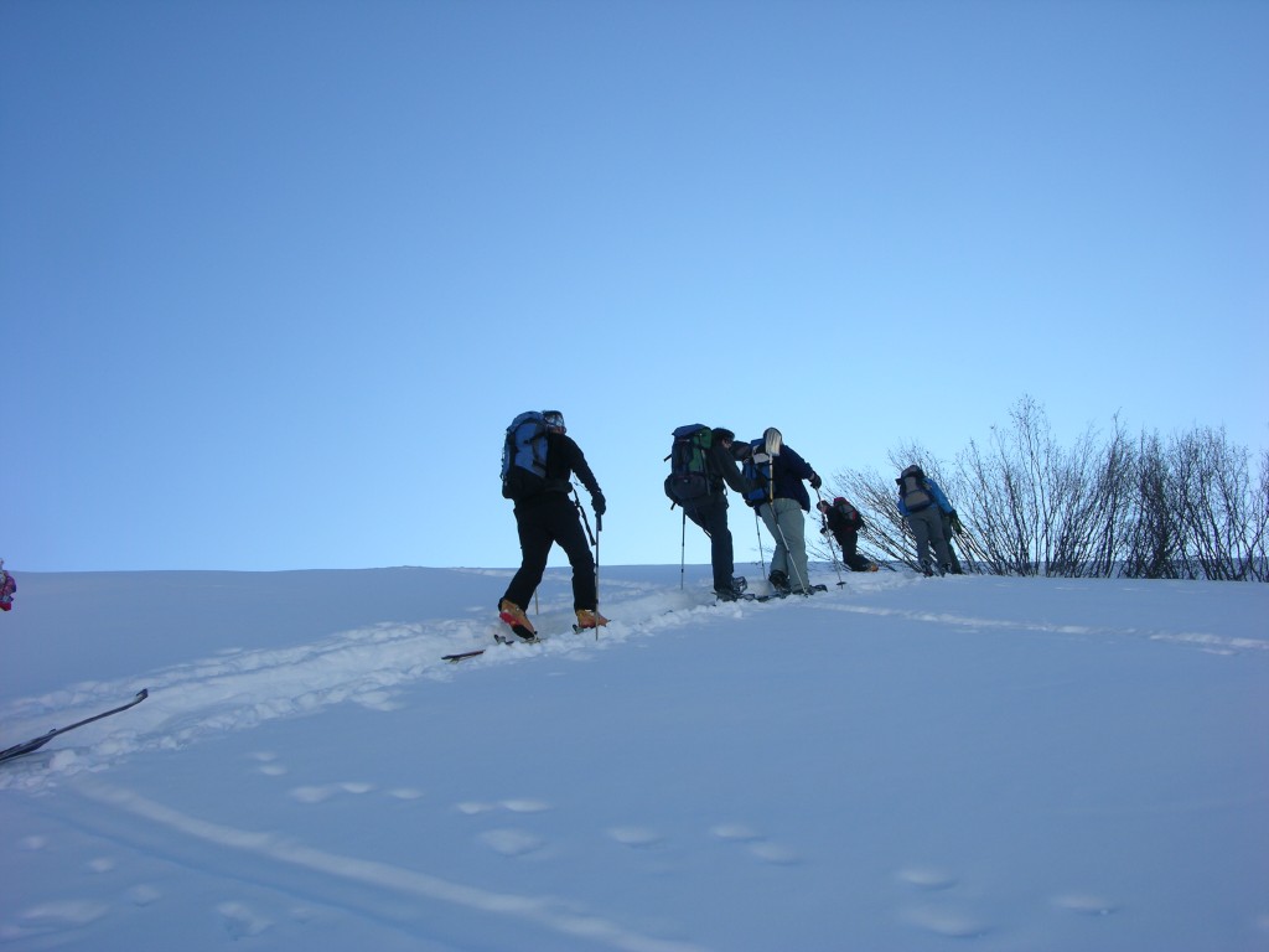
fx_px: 1283
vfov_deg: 40.7
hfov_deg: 52.6
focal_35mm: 35
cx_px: 634
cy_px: 476
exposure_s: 1/208
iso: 50
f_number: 6.3
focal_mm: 8.9
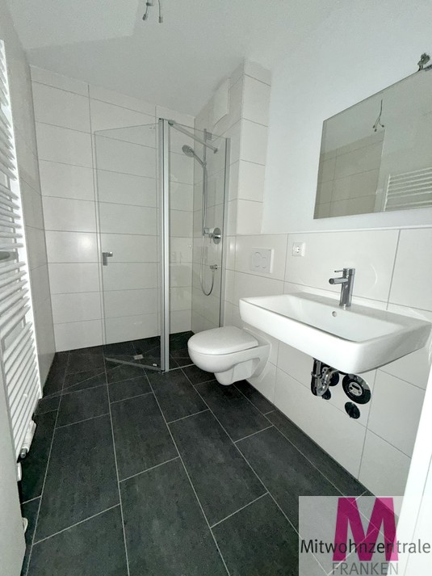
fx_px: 233
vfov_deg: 102.1
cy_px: 288
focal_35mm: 14
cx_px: 216
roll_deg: -1.7
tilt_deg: -9.6
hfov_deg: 85.7
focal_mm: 2.22
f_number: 2.2
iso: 320
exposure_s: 1/47
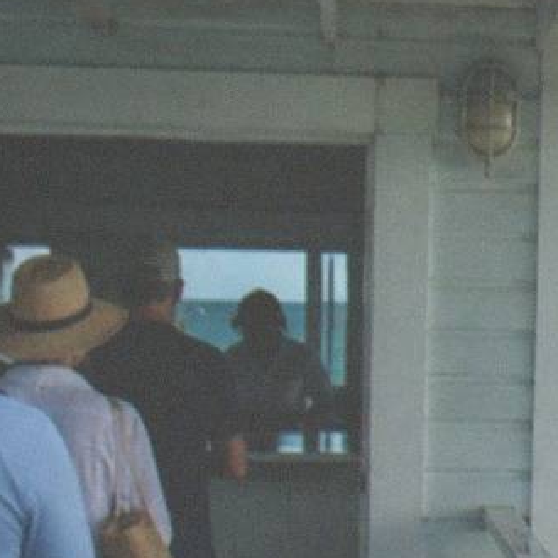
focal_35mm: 90
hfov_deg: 18.8
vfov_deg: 19.2
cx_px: 543
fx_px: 1641
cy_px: 382
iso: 400
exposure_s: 1/500
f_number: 7.1
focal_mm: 35
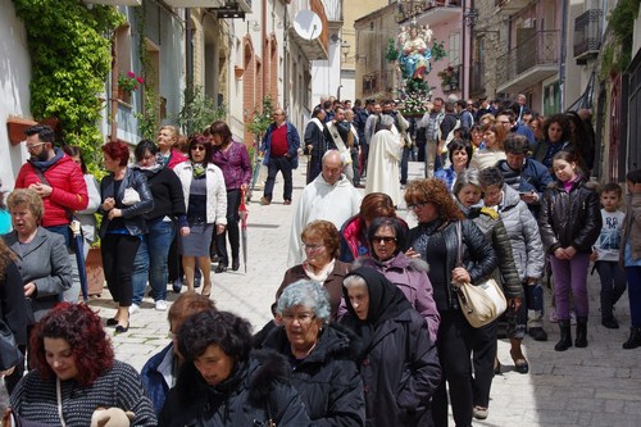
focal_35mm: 79
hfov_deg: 25.7
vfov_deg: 17.3
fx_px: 1406
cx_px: 320
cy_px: 214
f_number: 10
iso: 200
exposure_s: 1/250
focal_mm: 53
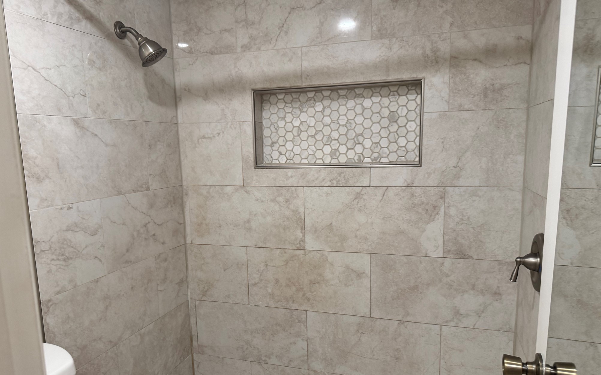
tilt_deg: -9.8
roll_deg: +2.1
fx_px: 426
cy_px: 221
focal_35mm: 26
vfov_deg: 47.4
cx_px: 298
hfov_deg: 70.4
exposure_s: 1/60
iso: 160
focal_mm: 6.76
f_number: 1.78
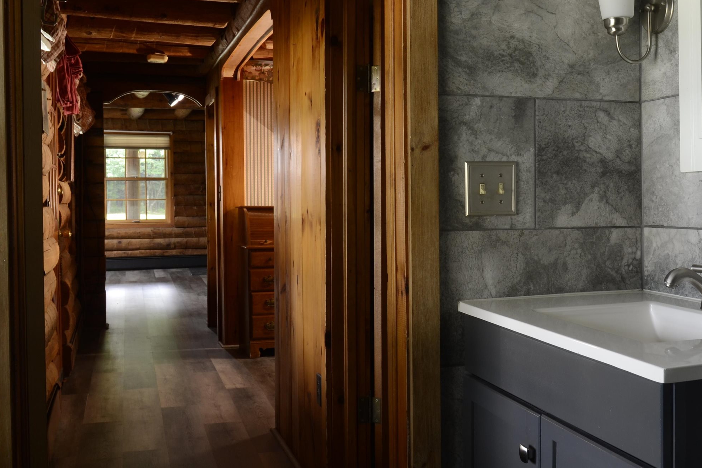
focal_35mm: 42
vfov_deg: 31.8
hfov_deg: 45.7
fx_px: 819
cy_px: 190
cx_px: 468
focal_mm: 18
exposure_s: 5
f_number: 8
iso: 100
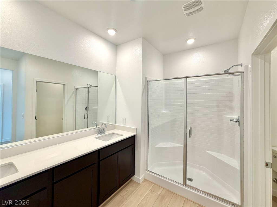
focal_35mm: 14
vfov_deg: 85.7
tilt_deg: -1.0
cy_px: 104
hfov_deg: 102.1
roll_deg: -0.8
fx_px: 112
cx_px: 138
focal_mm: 2.22
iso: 125
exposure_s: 1/120
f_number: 2.2
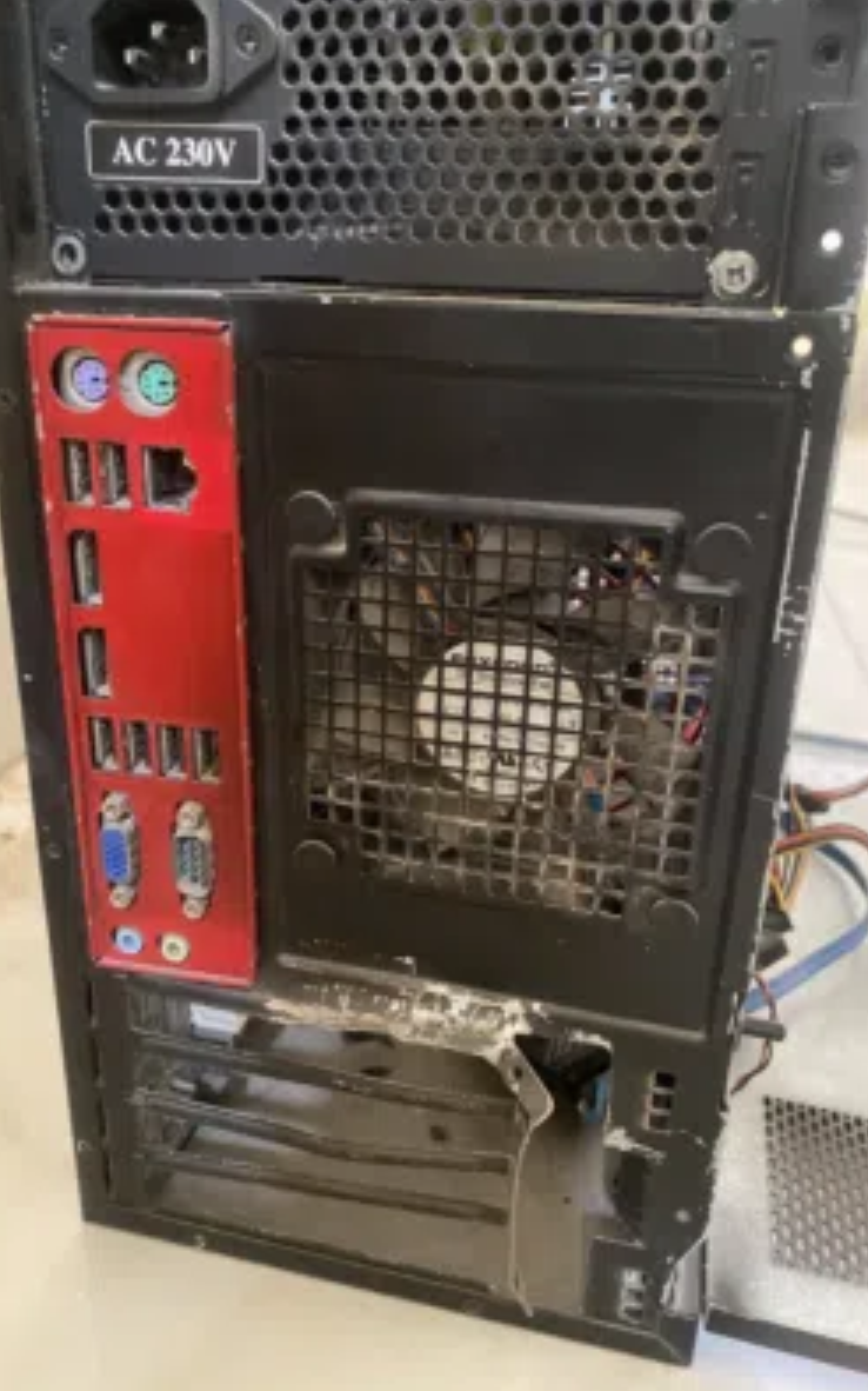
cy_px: 699
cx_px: 409
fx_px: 1061
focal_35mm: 28
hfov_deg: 44.5
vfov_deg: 66.5
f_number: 1.8
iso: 800
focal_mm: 4.25
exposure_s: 1/30
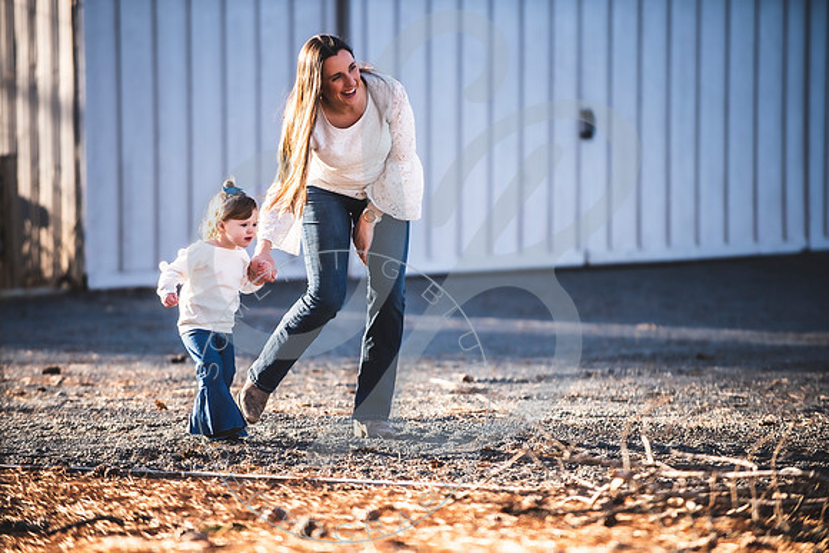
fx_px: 4819
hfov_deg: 9.8
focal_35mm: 209
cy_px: 276
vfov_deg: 6.6
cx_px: 404
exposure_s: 1/400
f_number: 2.8
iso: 100
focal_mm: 200
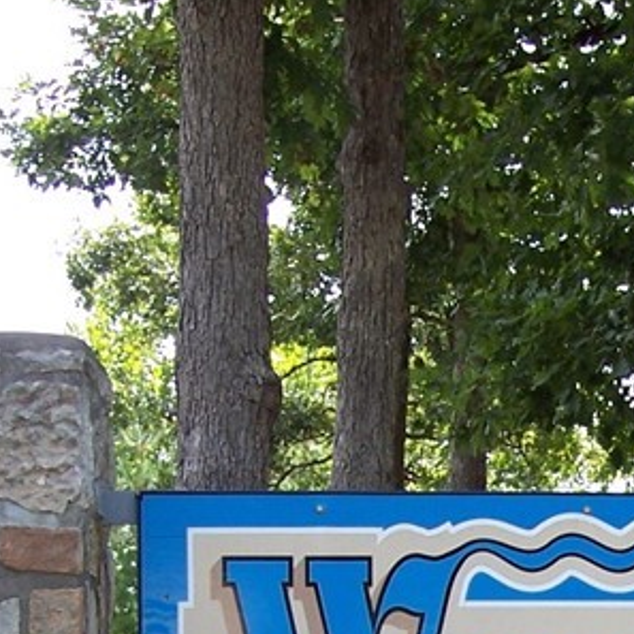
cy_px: 801
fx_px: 2466
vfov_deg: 14.1
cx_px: 628
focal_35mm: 119
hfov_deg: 14.4
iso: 100
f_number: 3.4
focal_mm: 8
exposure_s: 1/250
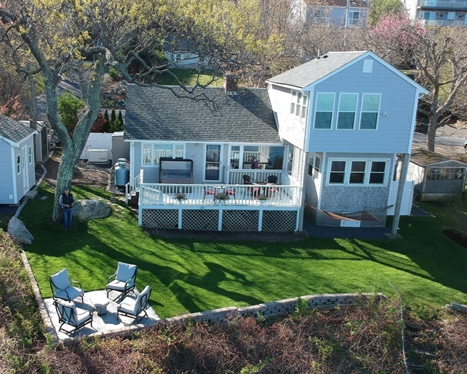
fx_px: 511
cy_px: 204
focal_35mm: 37
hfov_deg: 48.8
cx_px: 187
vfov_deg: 40.1
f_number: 2.6
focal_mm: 4.49
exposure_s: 1/320
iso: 100
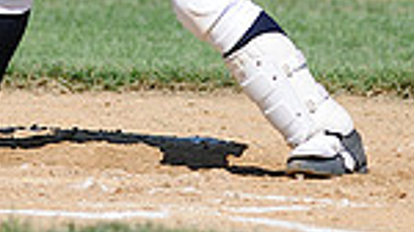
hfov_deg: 1.5
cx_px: 104
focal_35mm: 1414
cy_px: -331
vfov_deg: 0.9
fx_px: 15506
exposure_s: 1/2000
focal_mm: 300
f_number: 4
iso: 200
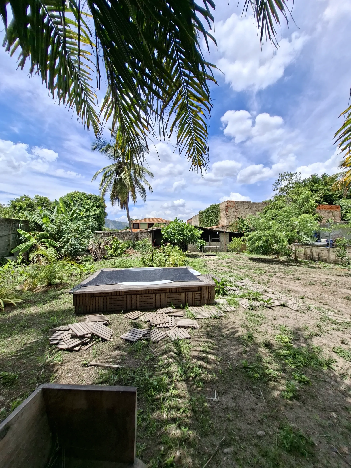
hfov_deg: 89.9
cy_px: 234
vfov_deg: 106.2
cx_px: 176
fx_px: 176
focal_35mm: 13
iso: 40
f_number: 2.2
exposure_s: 1/1520
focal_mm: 1.74
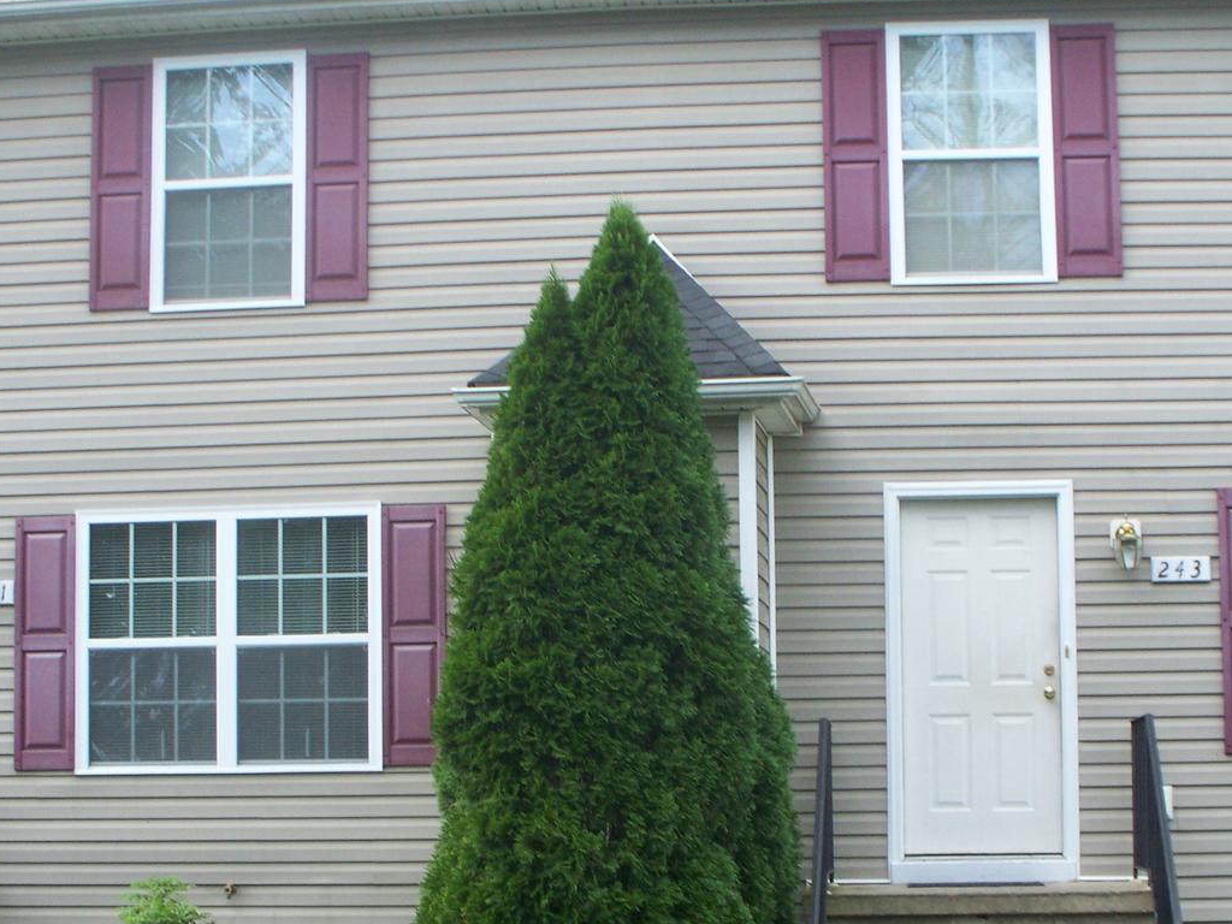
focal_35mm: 72
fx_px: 2563
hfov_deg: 27.0
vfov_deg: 20.4
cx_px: 679
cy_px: 579
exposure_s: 1/125
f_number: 2.8
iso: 100
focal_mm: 7.54
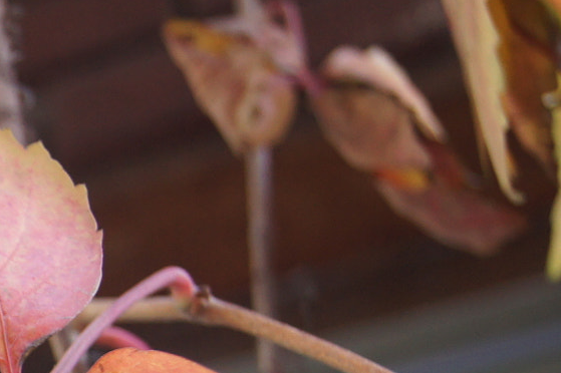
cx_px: -435
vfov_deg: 9.3
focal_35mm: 143
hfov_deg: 13.0
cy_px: 599
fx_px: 2227
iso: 400
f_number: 4.5
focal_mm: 26
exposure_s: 1/50
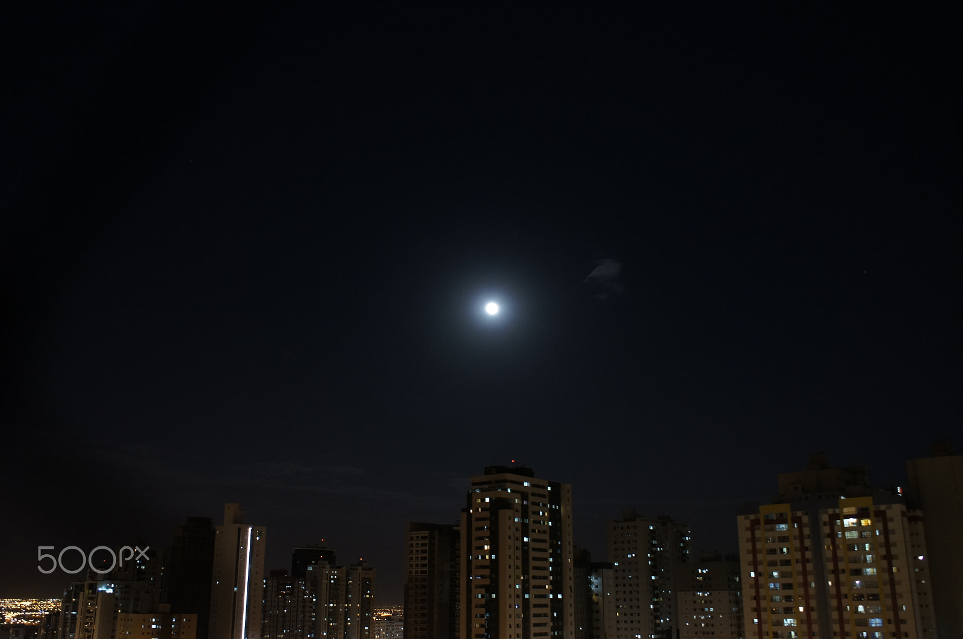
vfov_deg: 43.5
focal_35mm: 30
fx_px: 801
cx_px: 482
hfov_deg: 62.0
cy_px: 320
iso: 1600
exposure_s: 1/13
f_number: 4
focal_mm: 20
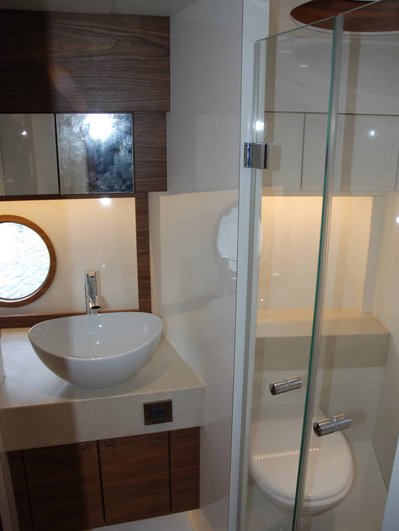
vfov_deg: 59.9
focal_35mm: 30
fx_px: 461
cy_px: 274
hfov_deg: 46.8
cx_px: 204
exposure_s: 1/60
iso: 200
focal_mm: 18
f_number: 3.5
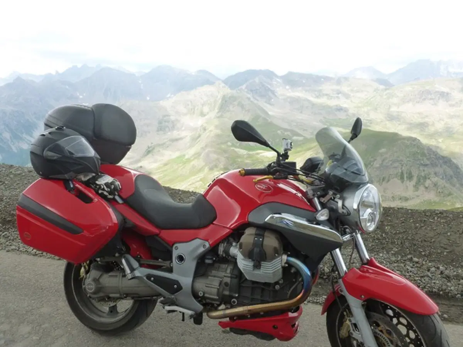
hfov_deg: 63.4
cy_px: 174
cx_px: 232
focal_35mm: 28
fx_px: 375
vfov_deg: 49.7
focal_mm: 5
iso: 160
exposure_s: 1/320
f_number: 3.3
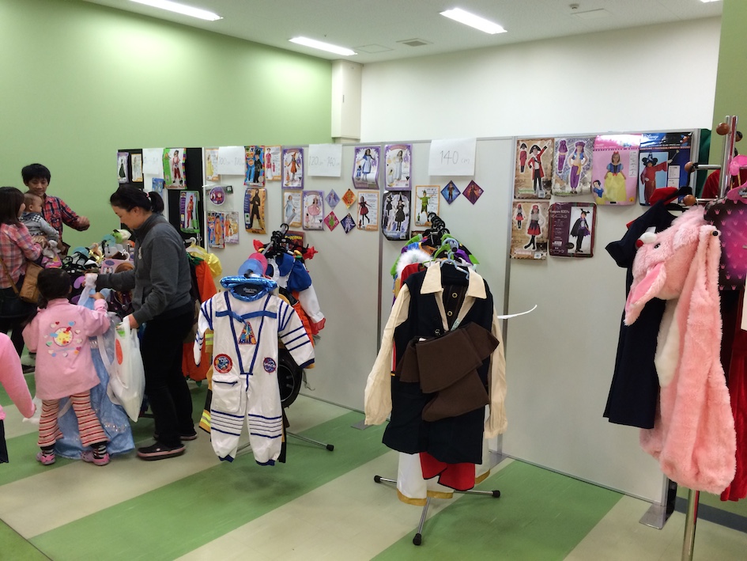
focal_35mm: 29
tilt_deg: -9.2
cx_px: 374
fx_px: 626
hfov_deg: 61.7
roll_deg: +0.3
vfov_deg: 48.2
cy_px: 280
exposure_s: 1/30
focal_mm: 4.15
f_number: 2.2
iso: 50
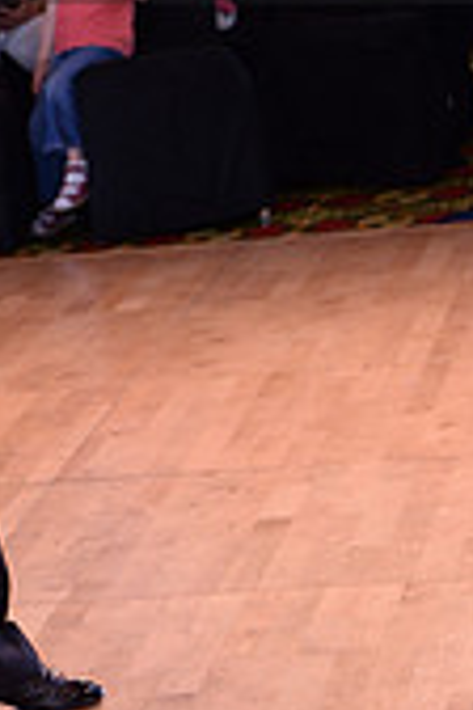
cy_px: -135
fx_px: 4414
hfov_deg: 6.1
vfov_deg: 9.1
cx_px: -78
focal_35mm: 224
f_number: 4.5
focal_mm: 65
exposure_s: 1/250
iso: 1250
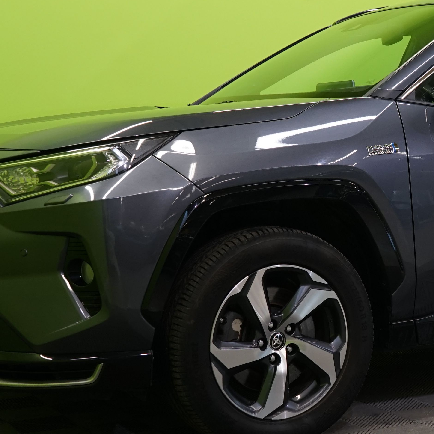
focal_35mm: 84
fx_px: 1192
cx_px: 408
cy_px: 200
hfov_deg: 20.2
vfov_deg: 20.6
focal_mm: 31
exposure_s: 1/30
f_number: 6.3
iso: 640
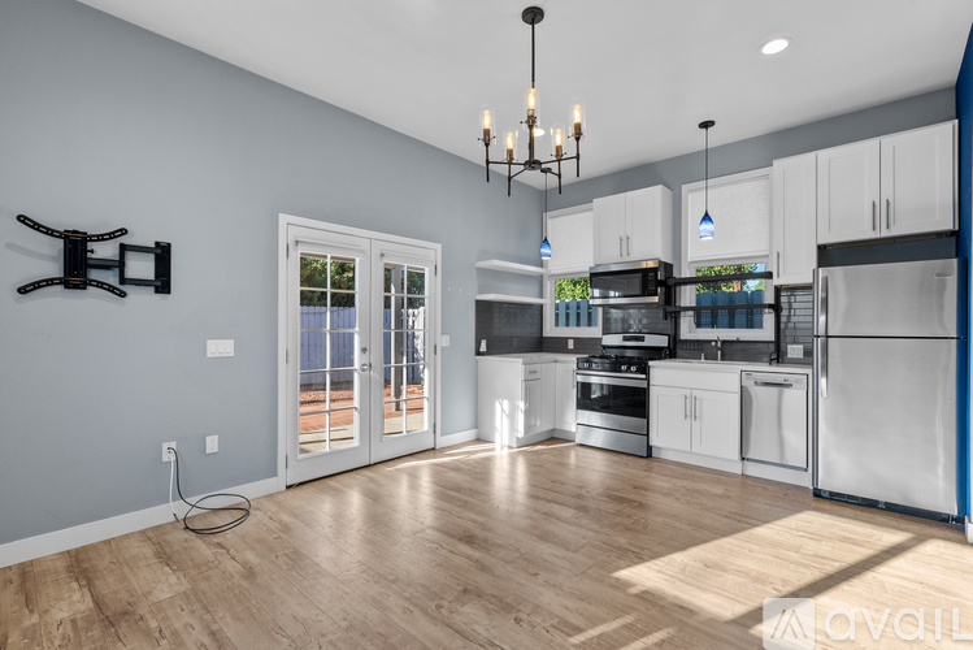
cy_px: 325
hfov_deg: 96.7
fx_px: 433
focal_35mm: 16
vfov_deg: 73.8
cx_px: 486
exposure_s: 1/50
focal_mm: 16
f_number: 8
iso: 1250
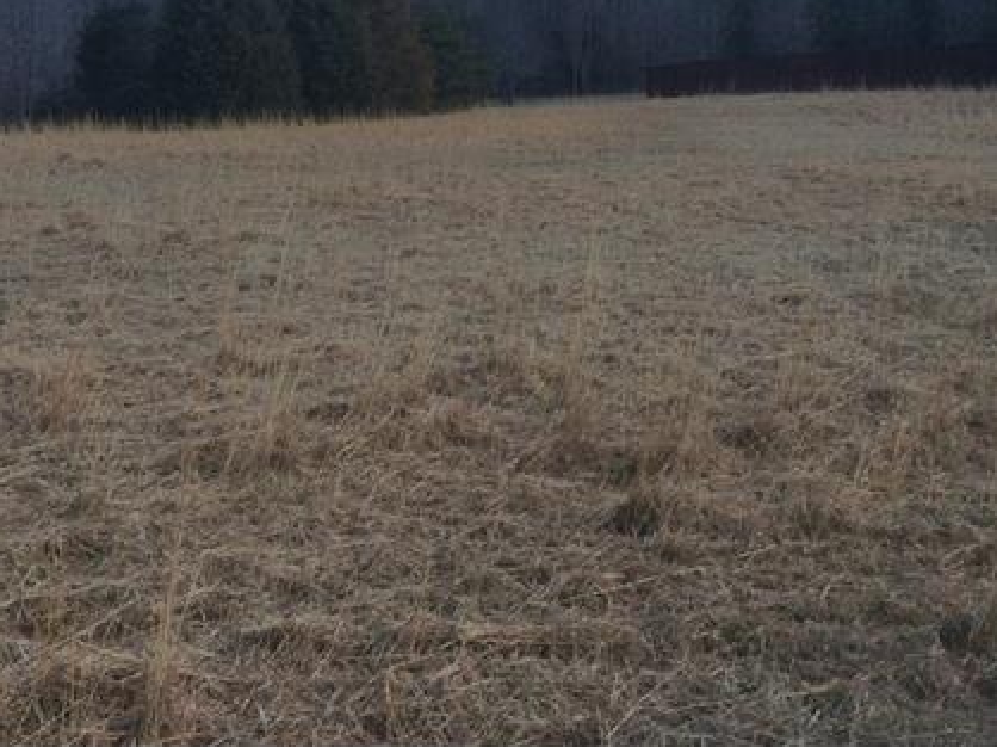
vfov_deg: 29.2
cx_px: 525
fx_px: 1410
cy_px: 184
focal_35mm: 49
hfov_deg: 38.9
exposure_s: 1/937
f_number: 2.4
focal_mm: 3.3
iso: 32
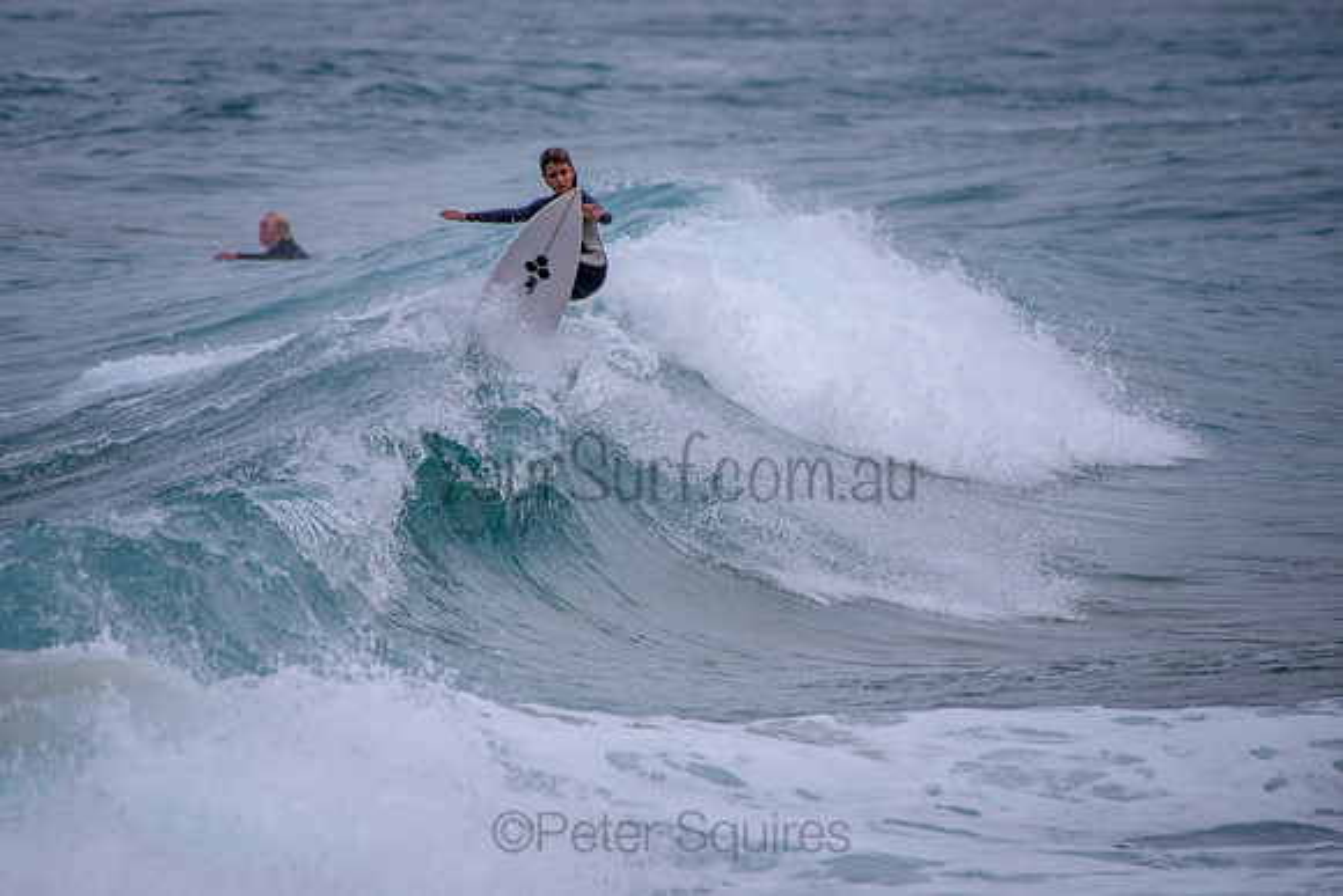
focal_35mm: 613
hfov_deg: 3.4
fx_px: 22874
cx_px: 520
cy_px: 405
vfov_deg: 2.2
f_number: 5.6
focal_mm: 500
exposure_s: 1/2000
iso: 100
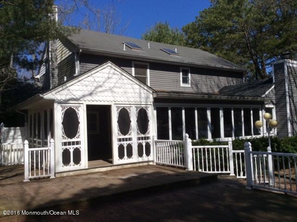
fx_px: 274
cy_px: 111
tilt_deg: +1.5
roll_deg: +0.5
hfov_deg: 56.9
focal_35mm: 32
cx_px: 148
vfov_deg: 44.1
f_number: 2.4
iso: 32
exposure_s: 1/2488
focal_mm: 3.3
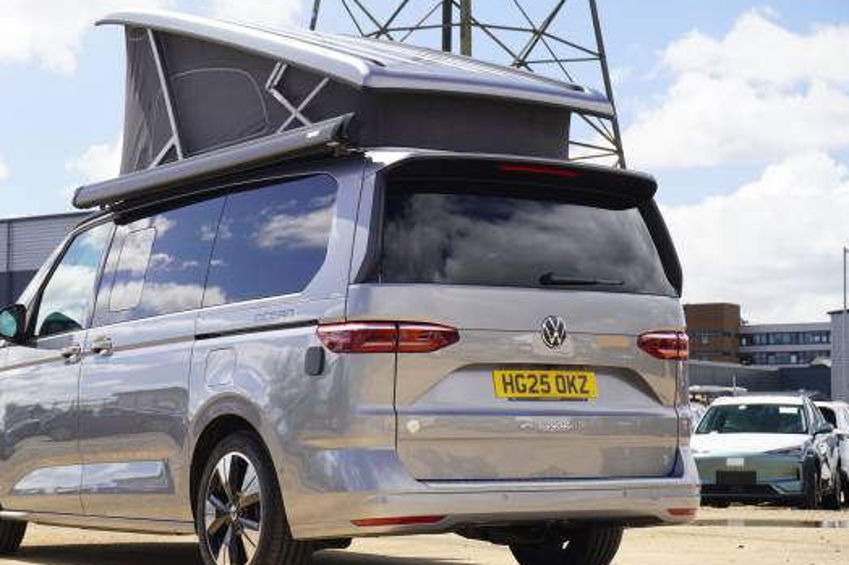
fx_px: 1815
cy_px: 324
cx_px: 350
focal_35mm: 77
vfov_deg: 17.7
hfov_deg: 26.3
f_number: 8
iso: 100
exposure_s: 1/100
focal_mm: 42
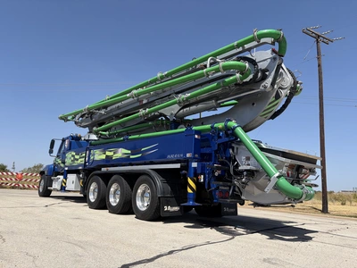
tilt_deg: +11.9
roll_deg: -2.7
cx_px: 178
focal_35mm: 26
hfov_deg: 67.3
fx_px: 268
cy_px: 134
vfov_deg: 53.1
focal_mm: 5.96
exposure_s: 1/4608
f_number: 1.6
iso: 64
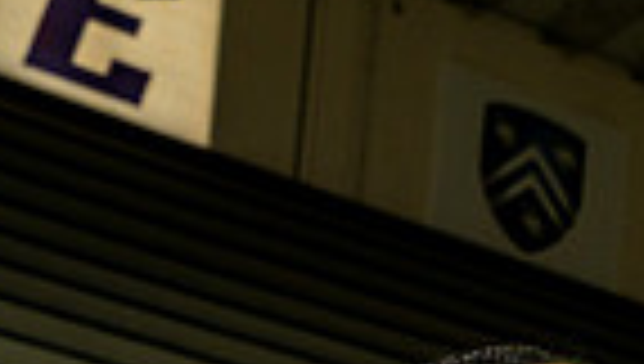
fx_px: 2361
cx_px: 608
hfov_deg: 15.3
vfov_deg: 8.1
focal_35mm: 138
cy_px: 912
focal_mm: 42
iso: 640
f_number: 7.1
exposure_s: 1/250
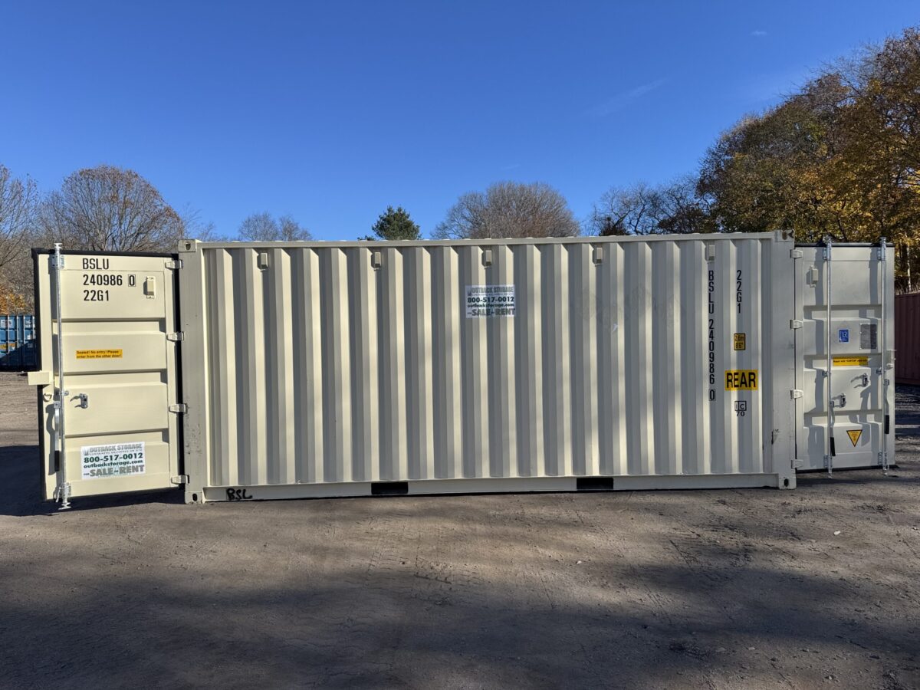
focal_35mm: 24
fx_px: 638
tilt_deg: -0.9
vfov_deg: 56.8
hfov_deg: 71.6
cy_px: 345
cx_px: 460
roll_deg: -0.6
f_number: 1.78
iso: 80
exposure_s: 1/4310
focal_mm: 6.76
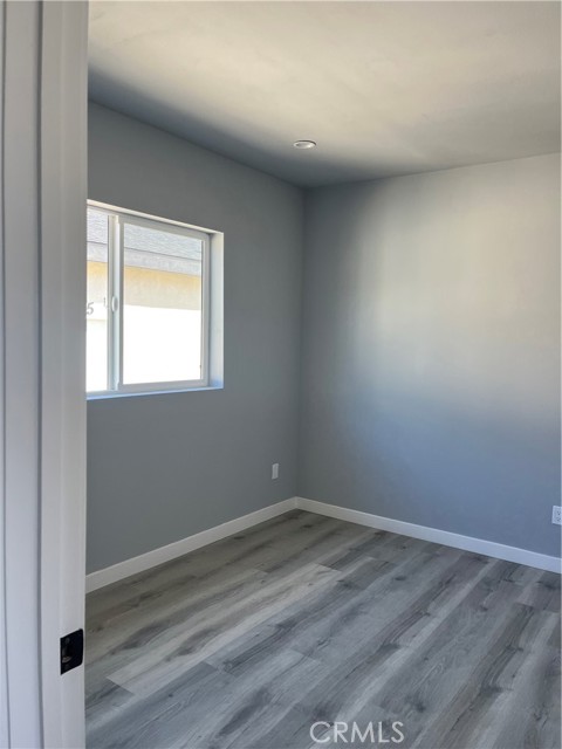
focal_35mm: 26
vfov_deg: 67.3
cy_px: 374
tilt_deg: -5.3
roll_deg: +0.2
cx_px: 281
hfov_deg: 53.1
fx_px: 563
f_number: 1.6
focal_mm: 5.1
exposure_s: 1/121
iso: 80
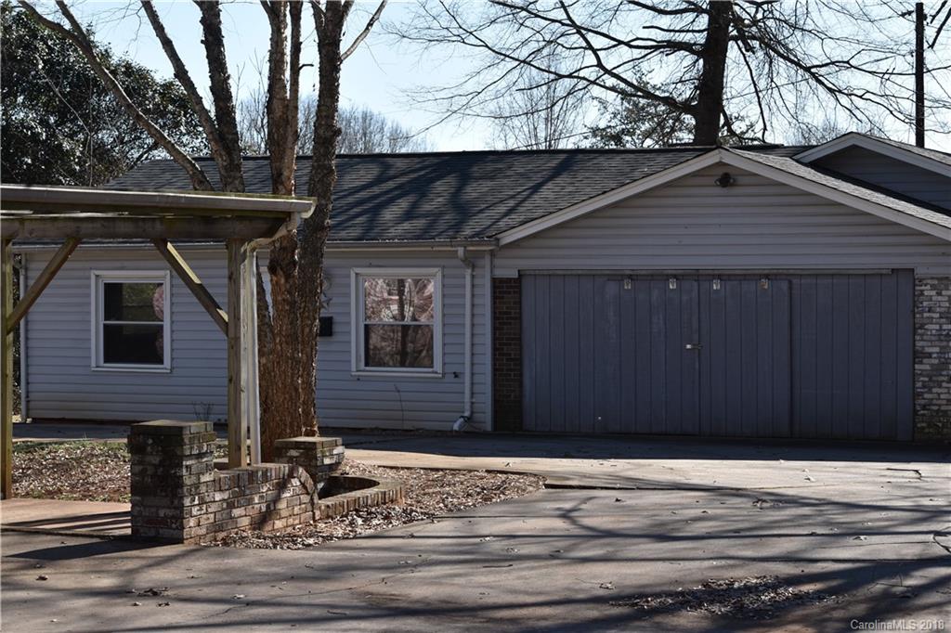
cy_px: 316
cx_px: 476
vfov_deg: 16.5
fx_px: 2179
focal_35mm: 82
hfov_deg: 24.6
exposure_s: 1/200
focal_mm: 55
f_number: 9
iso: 100
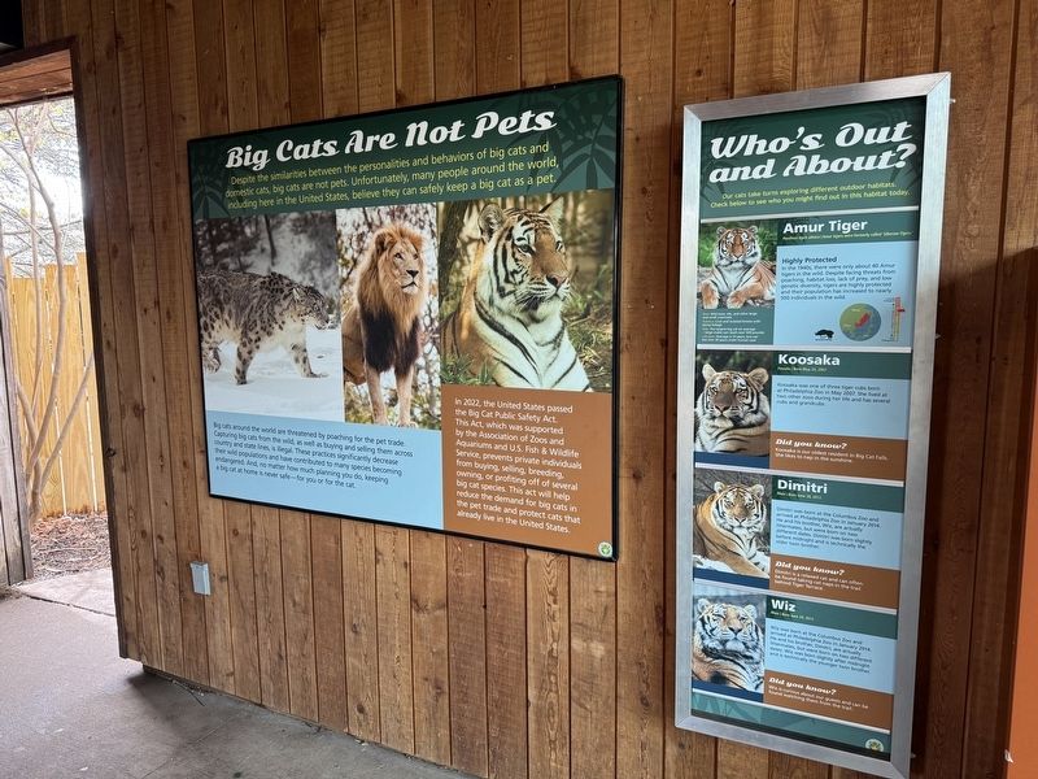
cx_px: 519
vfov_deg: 56.8
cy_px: 390
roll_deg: -0.4
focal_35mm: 24
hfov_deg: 71.6
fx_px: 720
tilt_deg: -6.6
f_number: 1.78
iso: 160
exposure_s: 1/121
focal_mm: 6.76
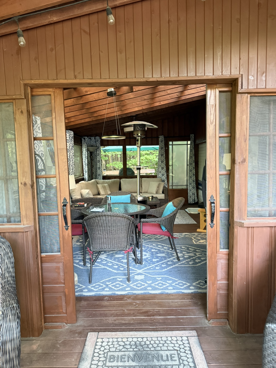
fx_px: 255
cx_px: 138
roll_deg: +0.6
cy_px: 184
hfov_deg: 56.8
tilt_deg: -5.5
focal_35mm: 24
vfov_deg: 71.6
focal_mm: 6.76
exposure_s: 1/60
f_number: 1.78
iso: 500
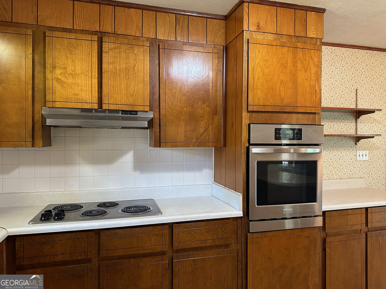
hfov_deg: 71.6
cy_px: 144
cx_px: 193
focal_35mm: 24
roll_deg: -1.1
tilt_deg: -1.5
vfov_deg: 56.8
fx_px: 268
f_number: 1.78
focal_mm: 6.86
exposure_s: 1/60
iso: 400
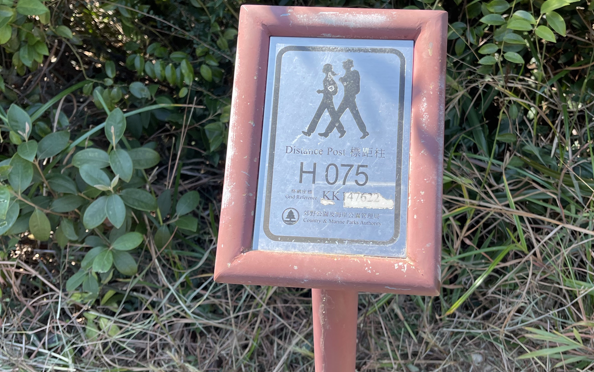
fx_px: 680
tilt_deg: -47.8
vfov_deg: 30.5
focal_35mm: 42
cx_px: 326
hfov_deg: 47.1
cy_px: 167
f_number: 1.6
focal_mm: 5.1
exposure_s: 1/389
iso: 32
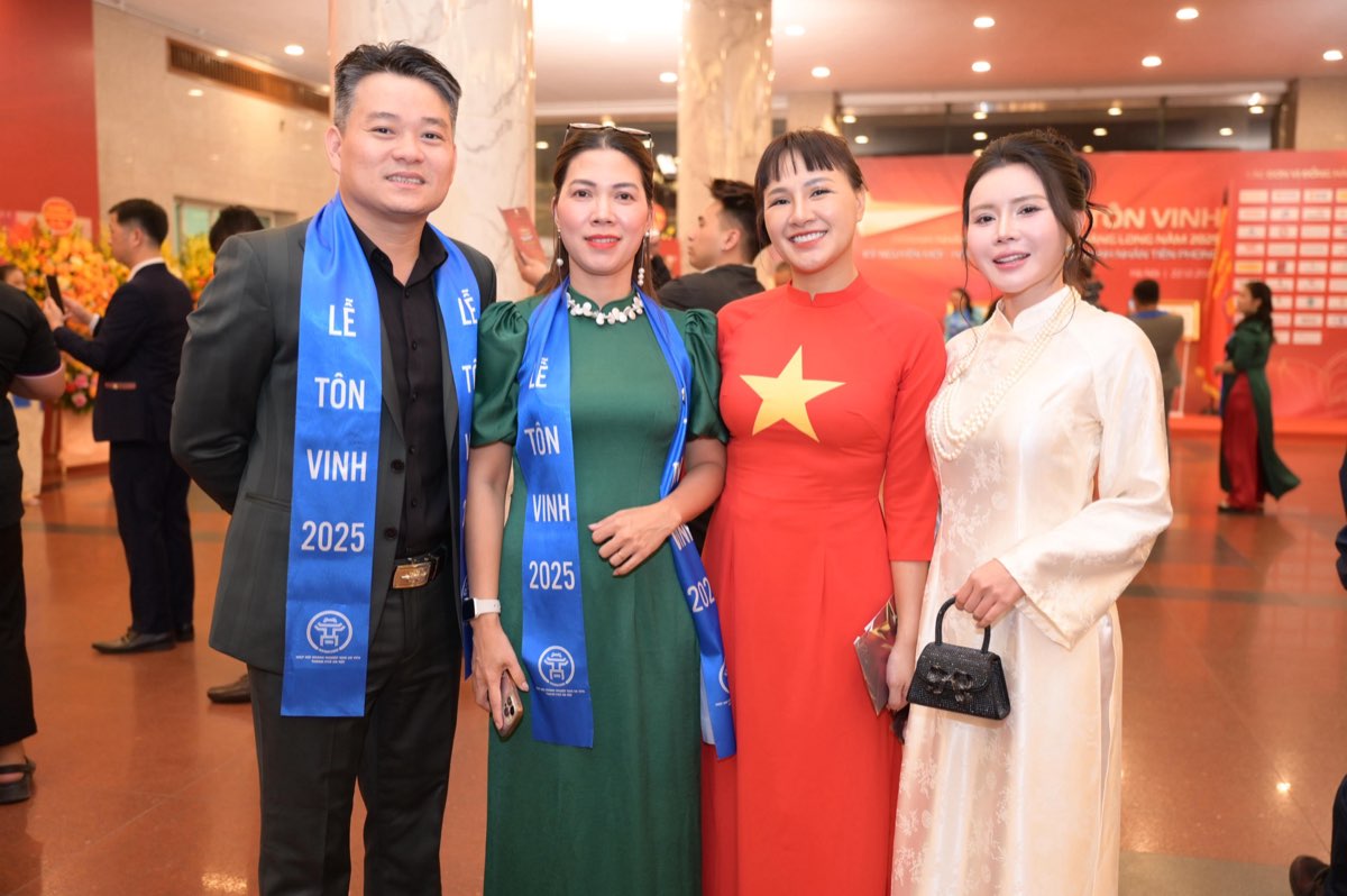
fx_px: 1252
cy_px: 448
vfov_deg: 39.4
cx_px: 674
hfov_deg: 56.5
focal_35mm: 34
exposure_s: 1/200
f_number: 2.8
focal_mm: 33.5
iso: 1600
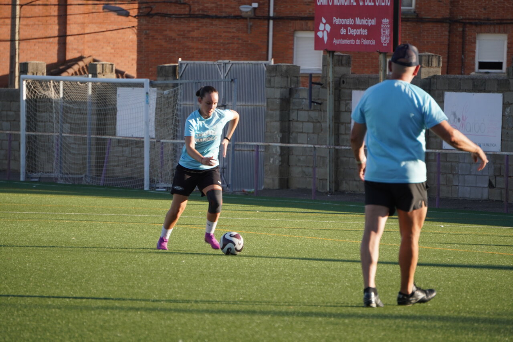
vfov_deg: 4.4
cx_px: 256
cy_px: 171
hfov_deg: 6.5
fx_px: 4488
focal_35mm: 315
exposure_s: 1/400
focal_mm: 210
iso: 250
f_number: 6.3
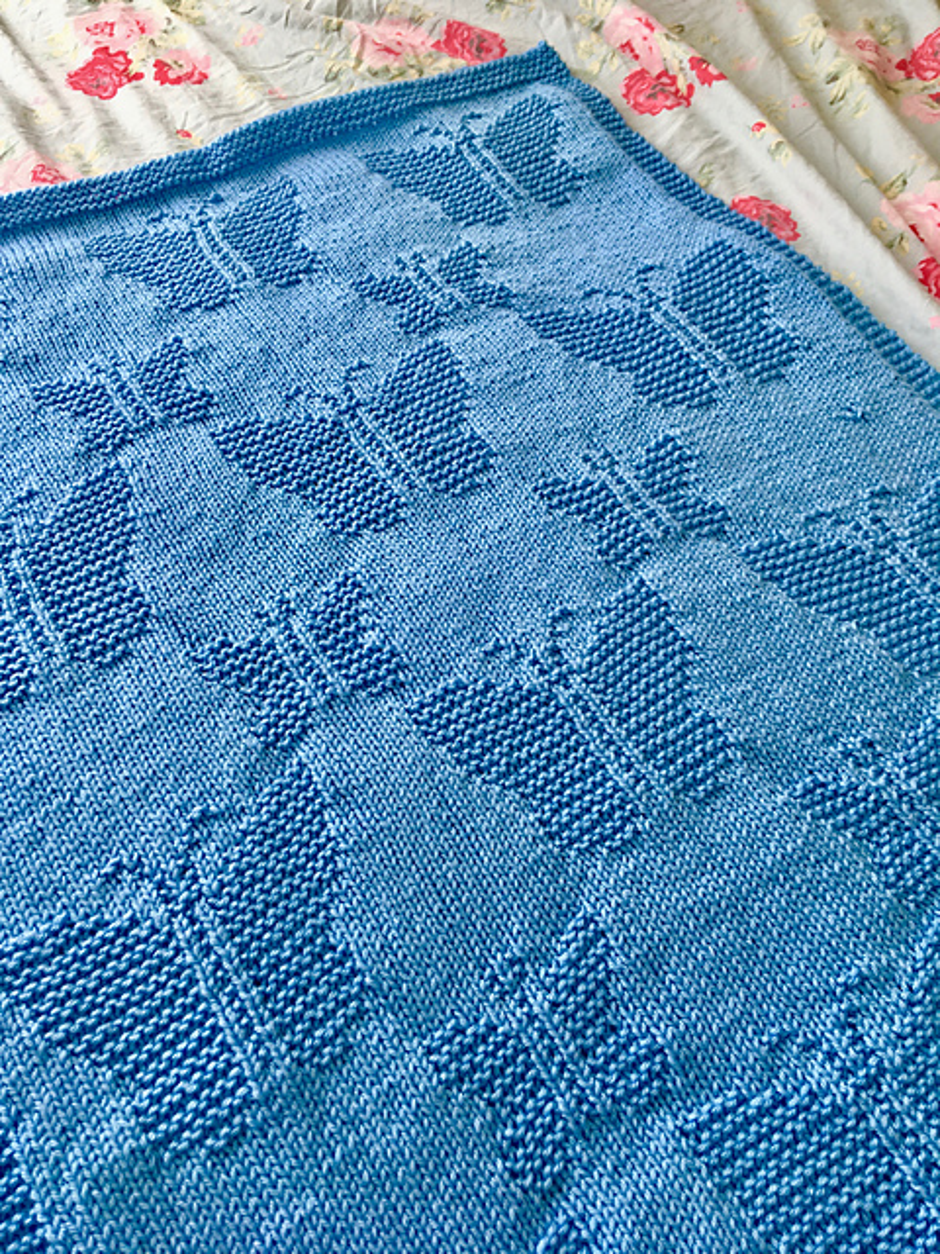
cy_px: 627
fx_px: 1050
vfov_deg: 61.7
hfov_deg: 48.2
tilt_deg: -54.7
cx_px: 470
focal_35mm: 29
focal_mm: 4.15
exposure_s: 1/50
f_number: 2.2
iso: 32
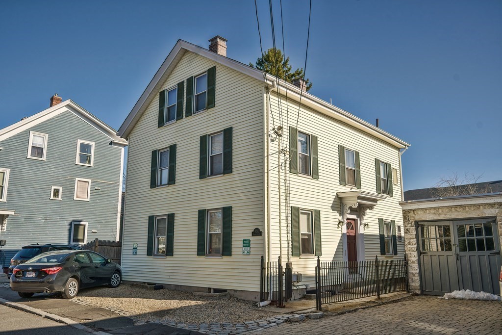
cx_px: 251
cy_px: 168
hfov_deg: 63.7
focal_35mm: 29
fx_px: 404
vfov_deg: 45.0
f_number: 5.6
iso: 100
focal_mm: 29
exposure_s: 1/800
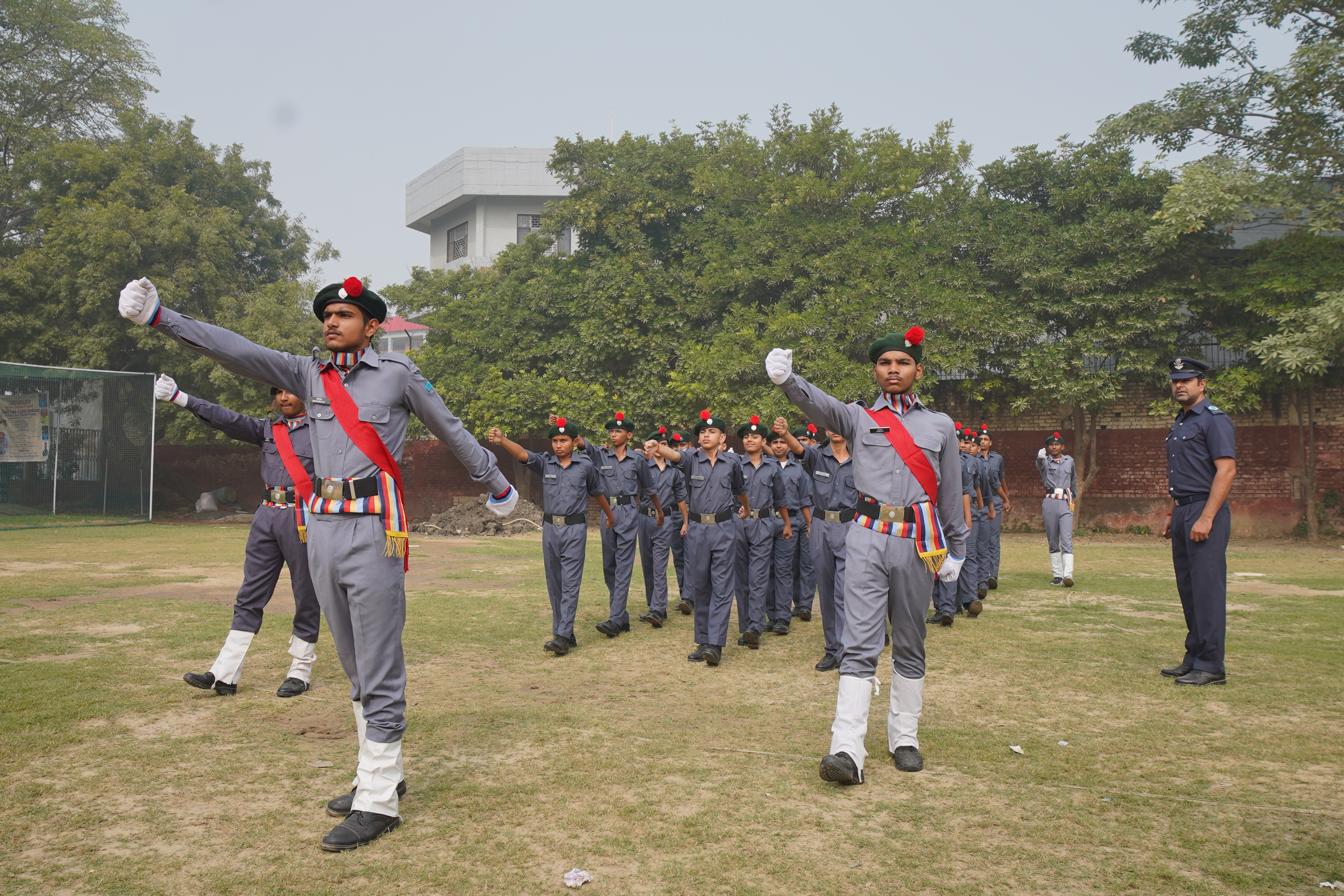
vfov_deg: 47.9
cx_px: 672
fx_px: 1008
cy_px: 448
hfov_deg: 67.4
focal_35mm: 27
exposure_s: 1/400
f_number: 5.6
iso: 100
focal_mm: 18
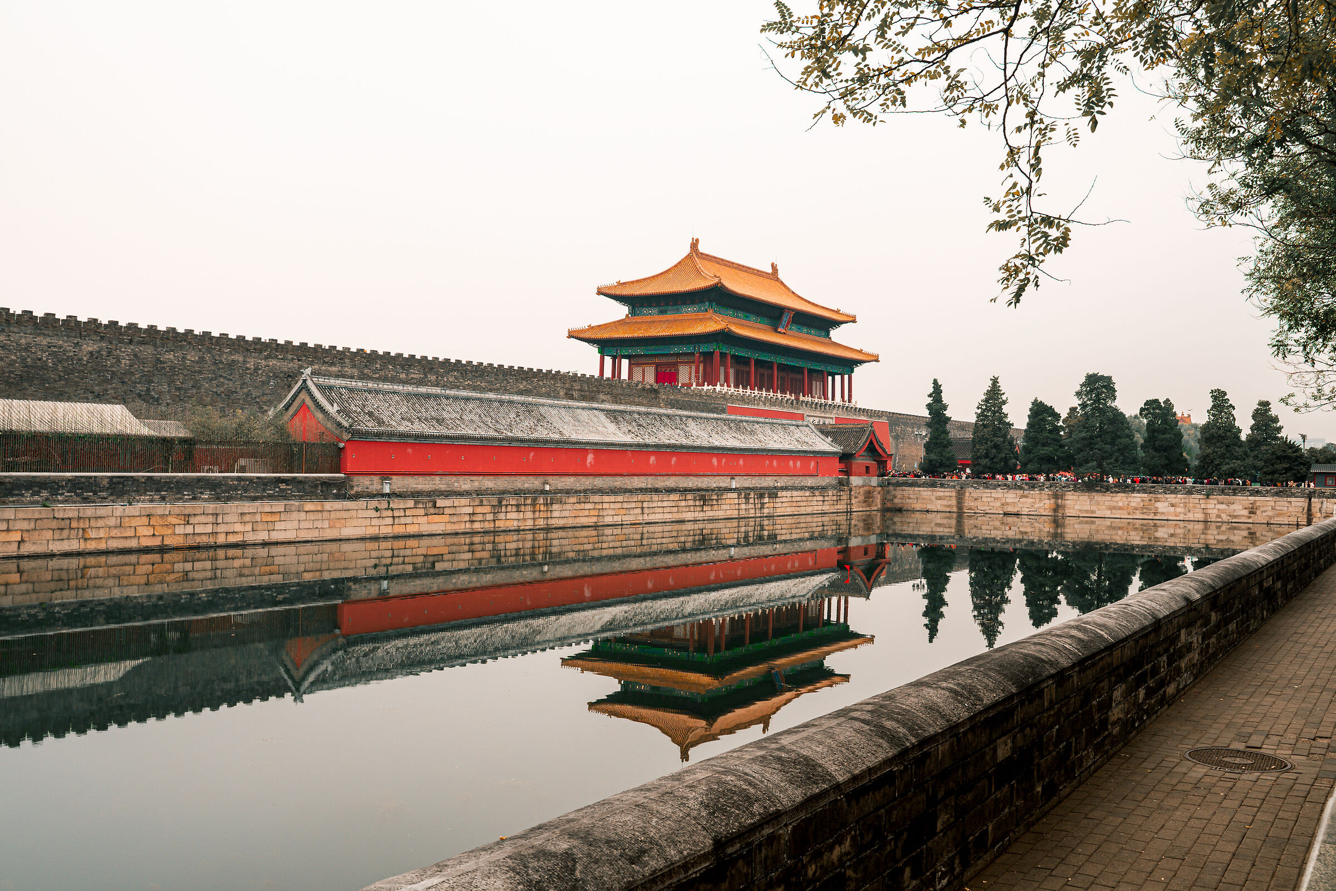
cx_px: 668
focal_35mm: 33
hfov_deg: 57.2
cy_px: 446
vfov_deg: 40.0
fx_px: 1225
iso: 100
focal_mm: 33
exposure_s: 1/30
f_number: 9
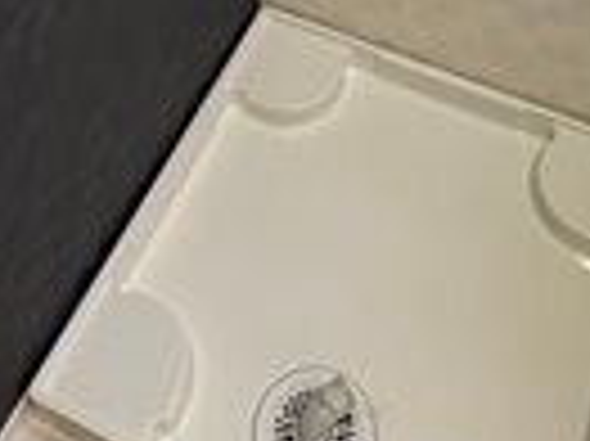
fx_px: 1022
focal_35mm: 60
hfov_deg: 32.2
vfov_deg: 21.3
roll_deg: -0.1
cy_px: -180
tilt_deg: -41.0
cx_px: 302
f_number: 2.2
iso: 160
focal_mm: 2.22
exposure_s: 1/60
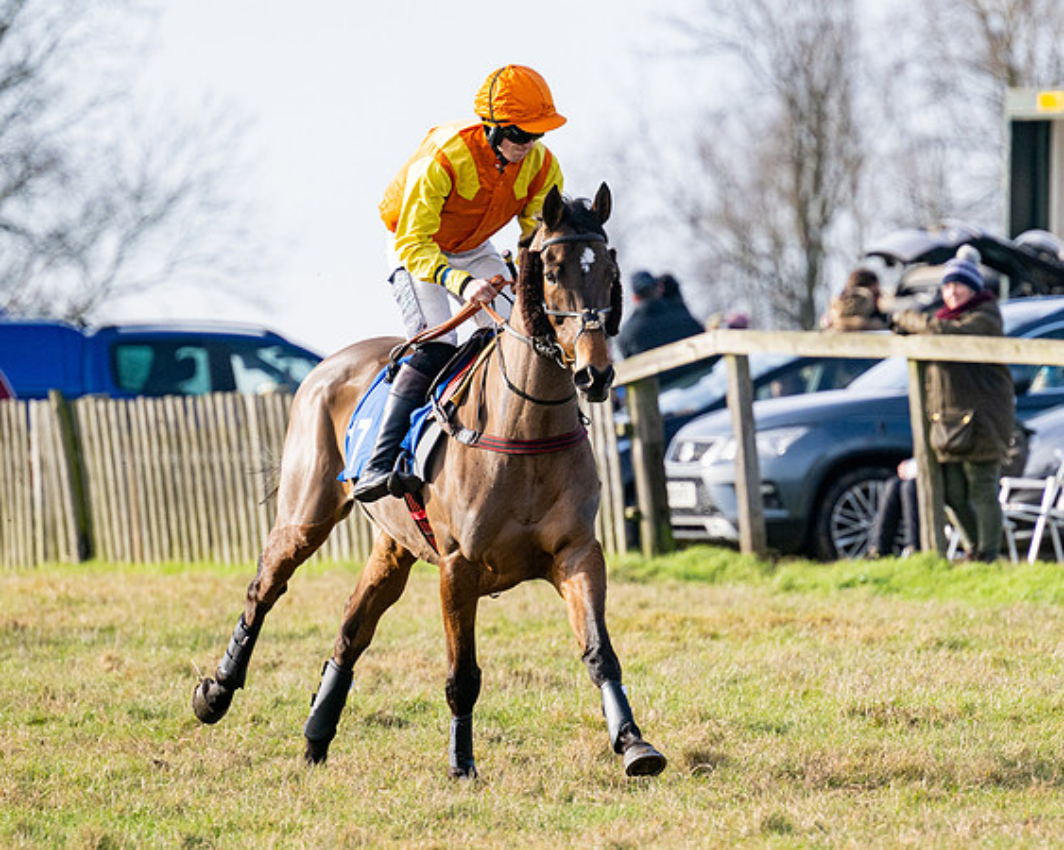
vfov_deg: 3.4
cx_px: 699
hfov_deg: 4.3
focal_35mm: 453
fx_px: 14274
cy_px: 385
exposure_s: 1/3200
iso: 400
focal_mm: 240
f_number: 4
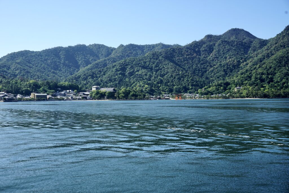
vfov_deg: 31.9
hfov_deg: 46.4
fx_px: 337
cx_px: 144
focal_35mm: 42
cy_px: 96
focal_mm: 28
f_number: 11
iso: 100
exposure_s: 1/125
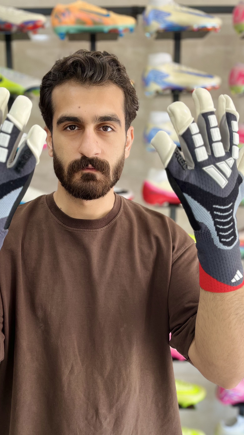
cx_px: 88
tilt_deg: -9.6
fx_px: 380
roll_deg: +0.6
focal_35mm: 33
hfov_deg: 35.4
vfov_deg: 59.5
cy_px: 216
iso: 50
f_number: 1.6
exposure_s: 1/122
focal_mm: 5.1
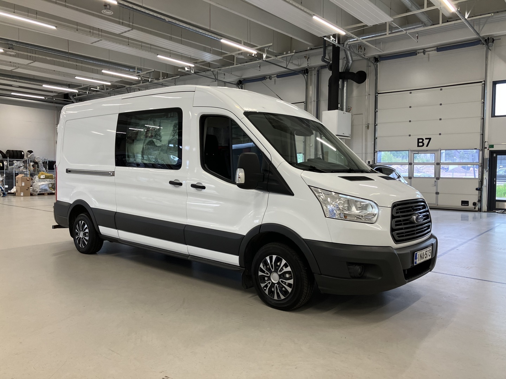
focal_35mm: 28
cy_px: 190
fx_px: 409
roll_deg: +0.6
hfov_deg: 63.4
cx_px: 253
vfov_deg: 49.7
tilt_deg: -1.7
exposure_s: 1/121
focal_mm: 3.99
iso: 80
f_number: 1.8
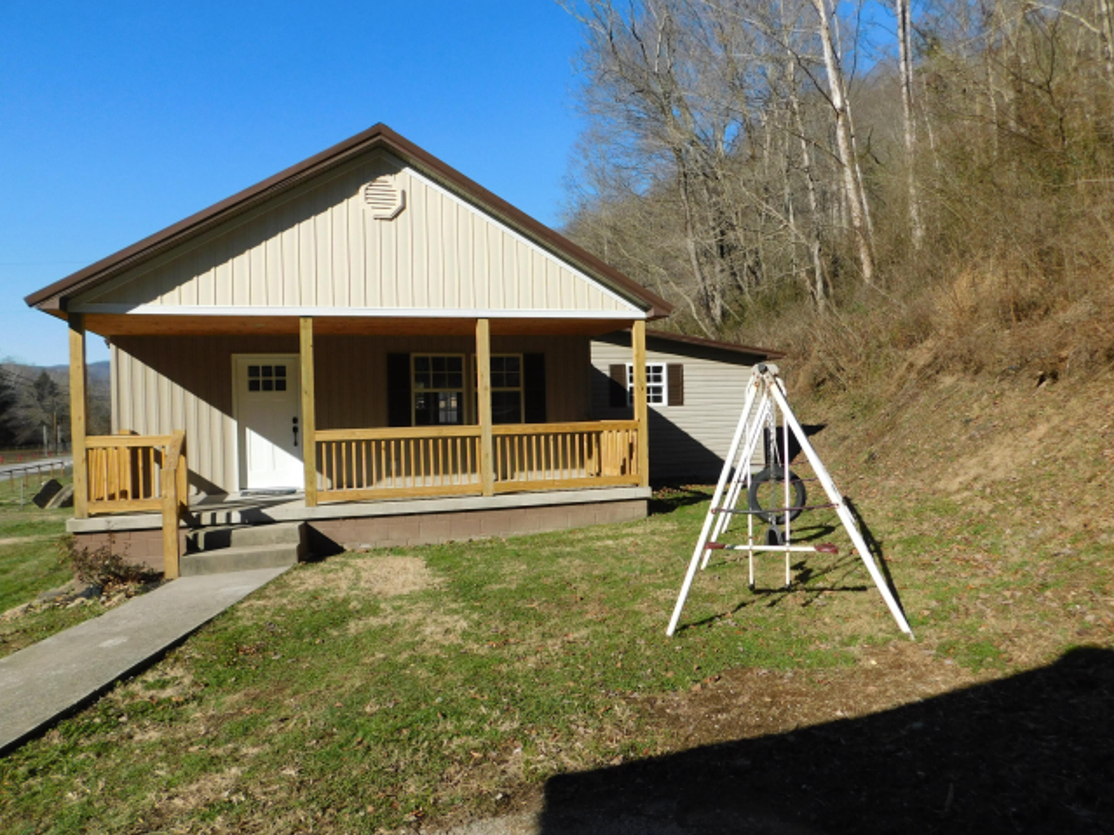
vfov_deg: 56.8
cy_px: 425
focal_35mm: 24
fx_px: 772
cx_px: 555
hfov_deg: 71.6
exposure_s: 1/500
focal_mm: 4
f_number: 6
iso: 125
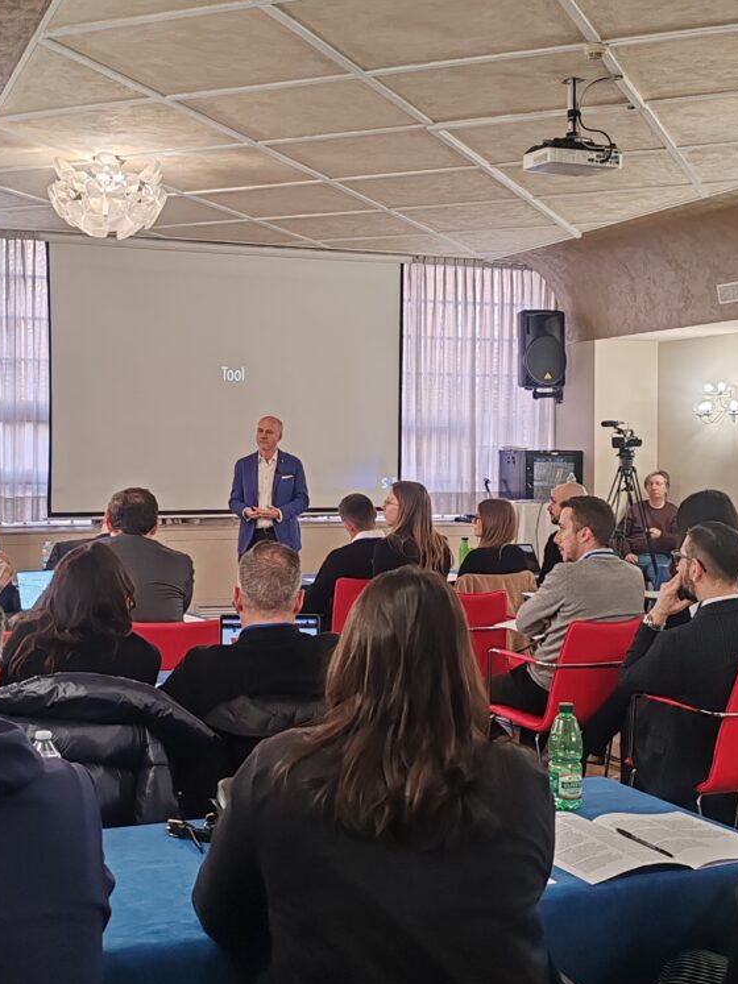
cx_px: 302
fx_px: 1365
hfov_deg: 30.2
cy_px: 462
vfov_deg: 39.6
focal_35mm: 48
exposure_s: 1/100
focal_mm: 6.12
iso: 640
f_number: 1.9
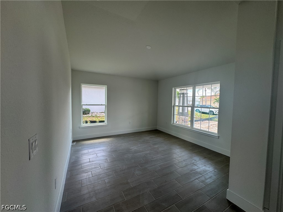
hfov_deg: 102.1
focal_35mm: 14
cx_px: 142
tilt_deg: -3.2
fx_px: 114
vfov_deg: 85.7
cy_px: 106
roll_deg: -1.1
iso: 40
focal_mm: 2.22
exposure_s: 1/103
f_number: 2.2
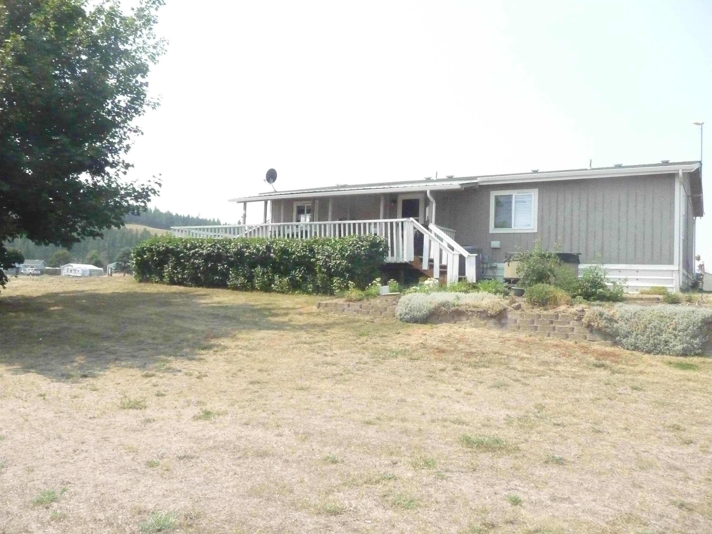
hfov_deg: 63.4
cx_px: 356
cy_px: 267
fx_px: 576
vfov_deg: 49.7
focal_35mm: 28
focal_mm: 4.7
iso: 1600
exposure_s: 1/2000
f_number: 8
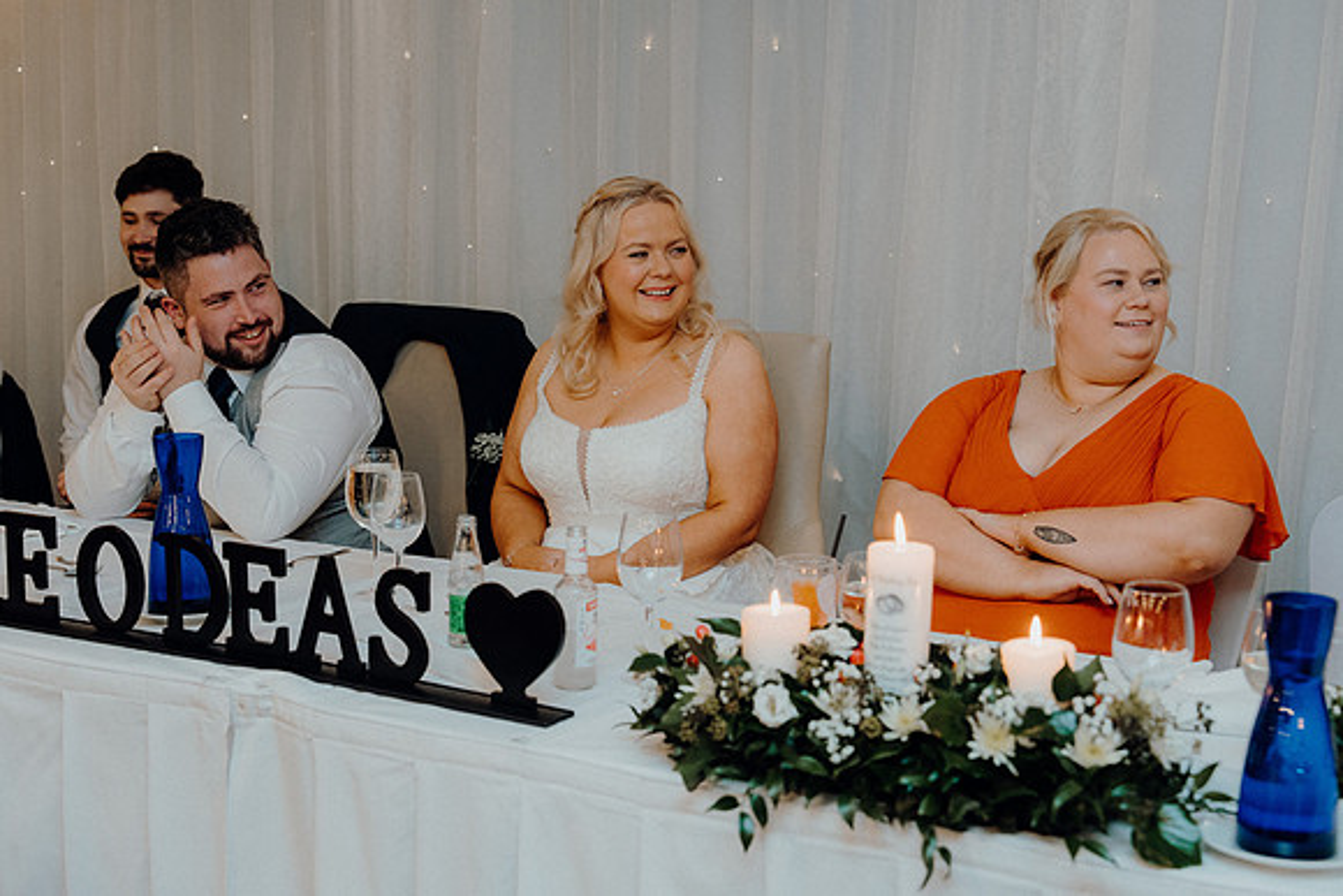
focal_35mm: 56
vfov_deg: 24.2
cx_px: 672
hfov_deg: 35.6
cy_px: 448
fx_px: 2090
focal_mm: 56
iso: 2500
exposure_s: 1/160
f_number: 3.5
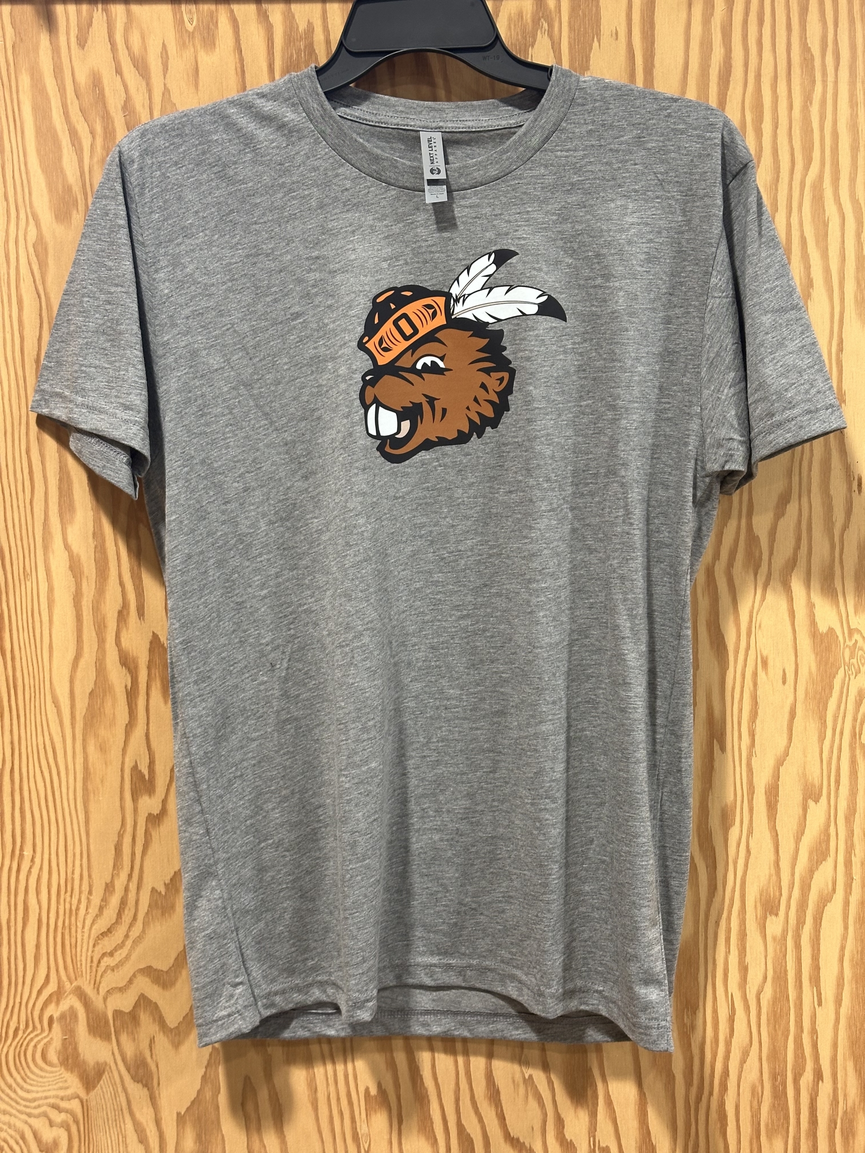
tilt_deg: -6.5
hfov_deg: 30.3
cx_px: 432
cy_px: 576
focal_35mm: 48
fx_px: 1599
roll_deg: -0.4
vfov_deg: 39.7
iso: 80
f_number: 1.78
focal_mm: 6.86
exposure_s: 1/60
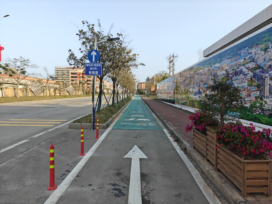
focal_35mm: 23
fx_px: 181
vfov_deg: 58.9
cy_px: 102
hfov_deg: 73.9
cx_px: 136
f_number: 1.6
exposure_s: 1/859
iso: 64
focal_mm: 6.06
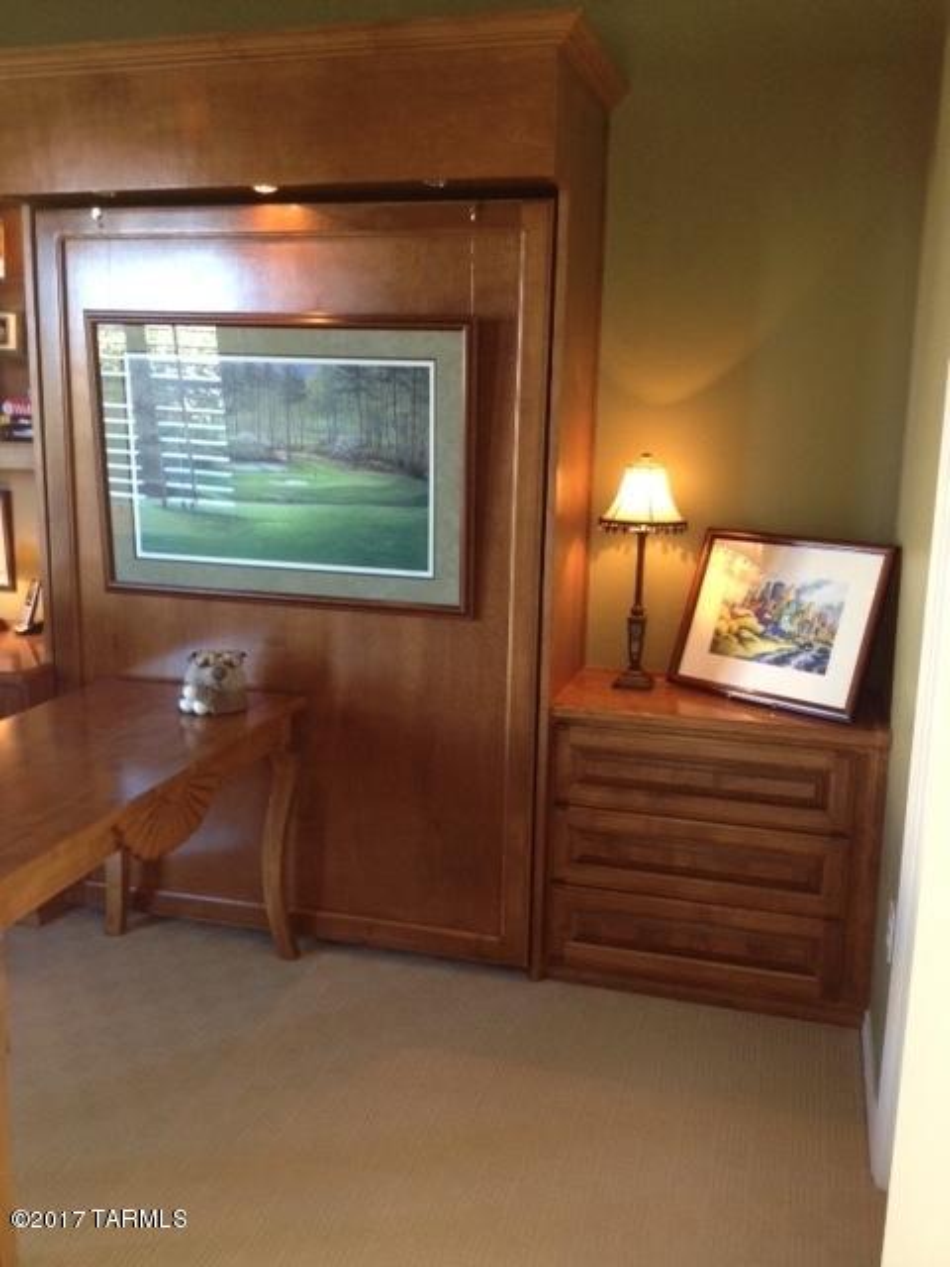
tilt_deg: -11.7
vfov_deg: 52.6
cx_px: 475
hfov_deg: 40.7
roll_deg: +1.1
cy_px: 634
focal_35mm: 35
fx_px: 1281
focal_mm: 4.28
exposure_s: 1/20
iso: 125
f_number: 2.4
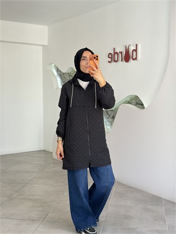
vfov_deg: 39.6
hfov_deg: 30.3
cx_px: 88
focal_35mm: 48
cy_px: 117
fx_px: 325
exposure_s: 1/130
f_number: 1.78
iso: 50
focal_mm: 6.76
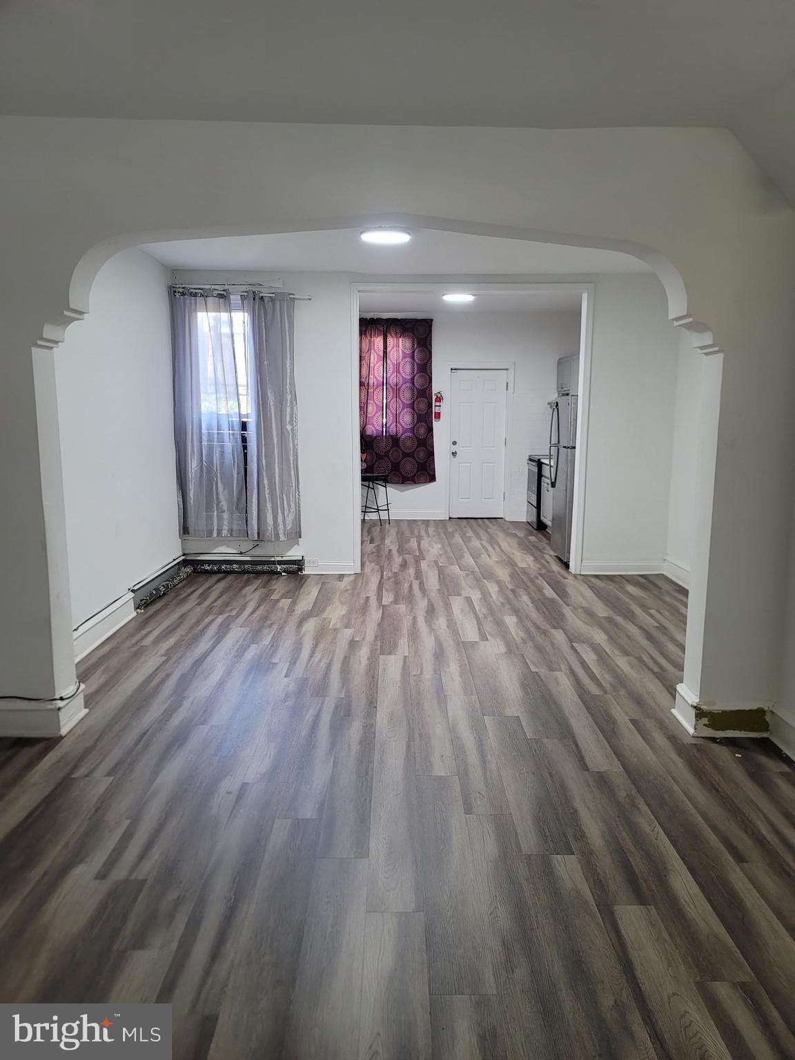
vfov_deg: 69.4
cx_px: 398
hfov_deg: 54.9
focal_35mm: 25
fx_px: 766
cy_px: 530
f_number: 1.8
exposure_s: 1/40
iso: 250
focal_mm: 7
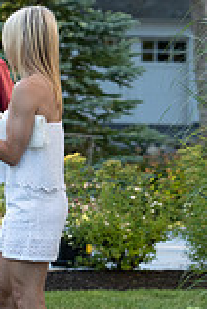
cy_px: 137
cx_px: -80
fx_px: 3735
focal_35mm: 435
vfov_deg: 4.7
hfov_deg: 3.2
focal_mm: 102
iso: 400
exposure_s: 1/320
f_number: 4
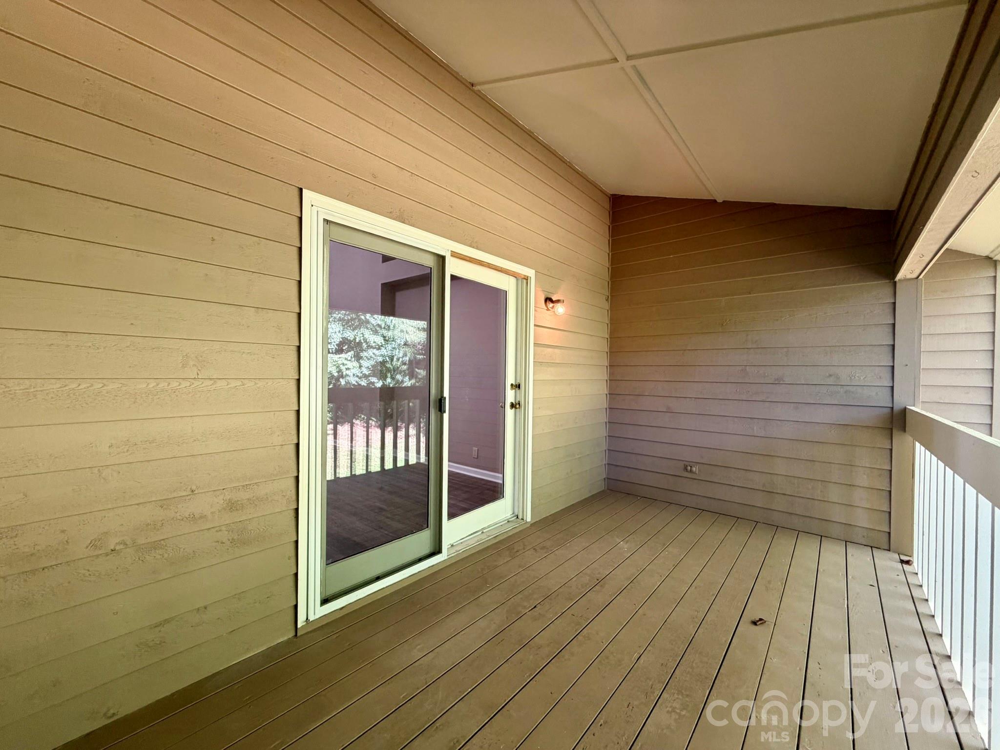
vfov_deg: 85.7
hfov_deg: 102.1
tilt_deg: -0.6
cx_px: 500
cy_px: 375
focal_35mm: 14
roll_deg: -0.6
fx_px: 404
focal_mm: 2.22
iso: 250
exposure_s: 1/60
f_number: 2.2
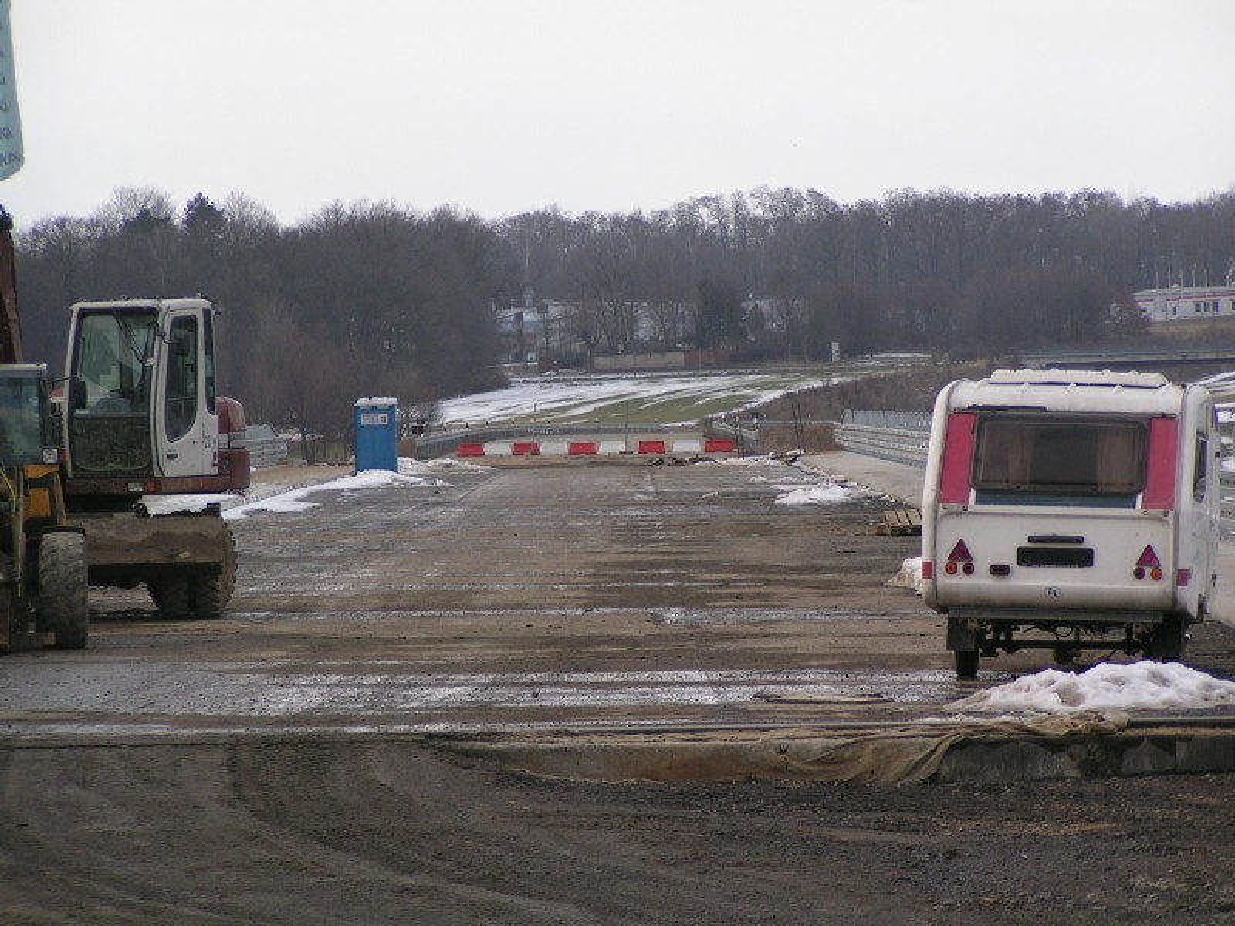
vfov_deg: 7.2
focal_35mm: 206
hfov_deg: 9.6
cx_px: 618
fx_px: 7349
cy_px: 463
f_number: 3.5
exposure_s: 1/250
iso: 50
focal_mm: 31.5
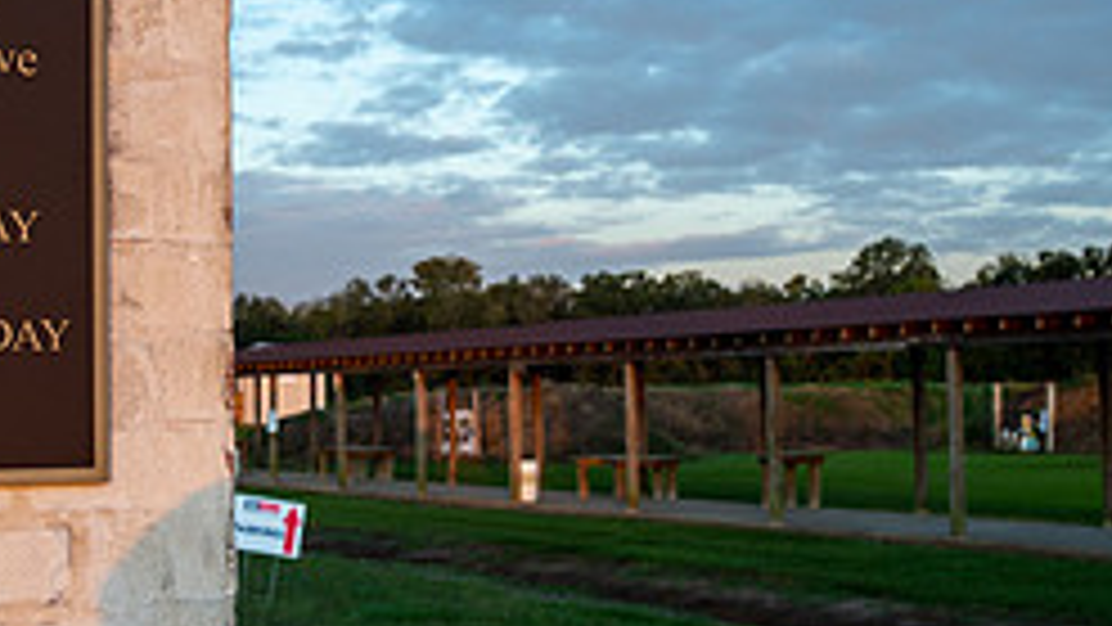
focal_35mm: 64
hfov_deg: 32.6
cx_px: 405
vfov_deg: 18.8
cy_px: 369
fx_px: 1887
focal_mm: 26
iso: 200
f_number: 4.5
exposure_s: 1/125
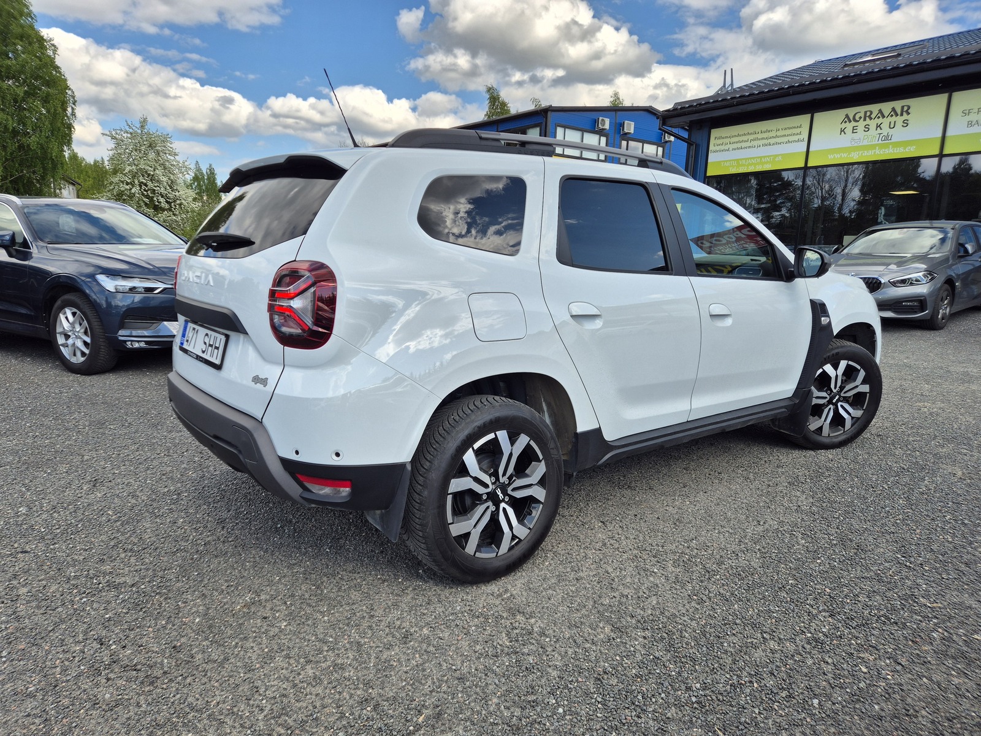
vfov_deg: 58.9
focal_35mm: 23
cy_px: 368
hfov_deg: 73.9
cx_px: 490
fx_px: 652
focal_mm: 5.4
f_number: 1.8
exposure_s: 1/1128
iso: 25
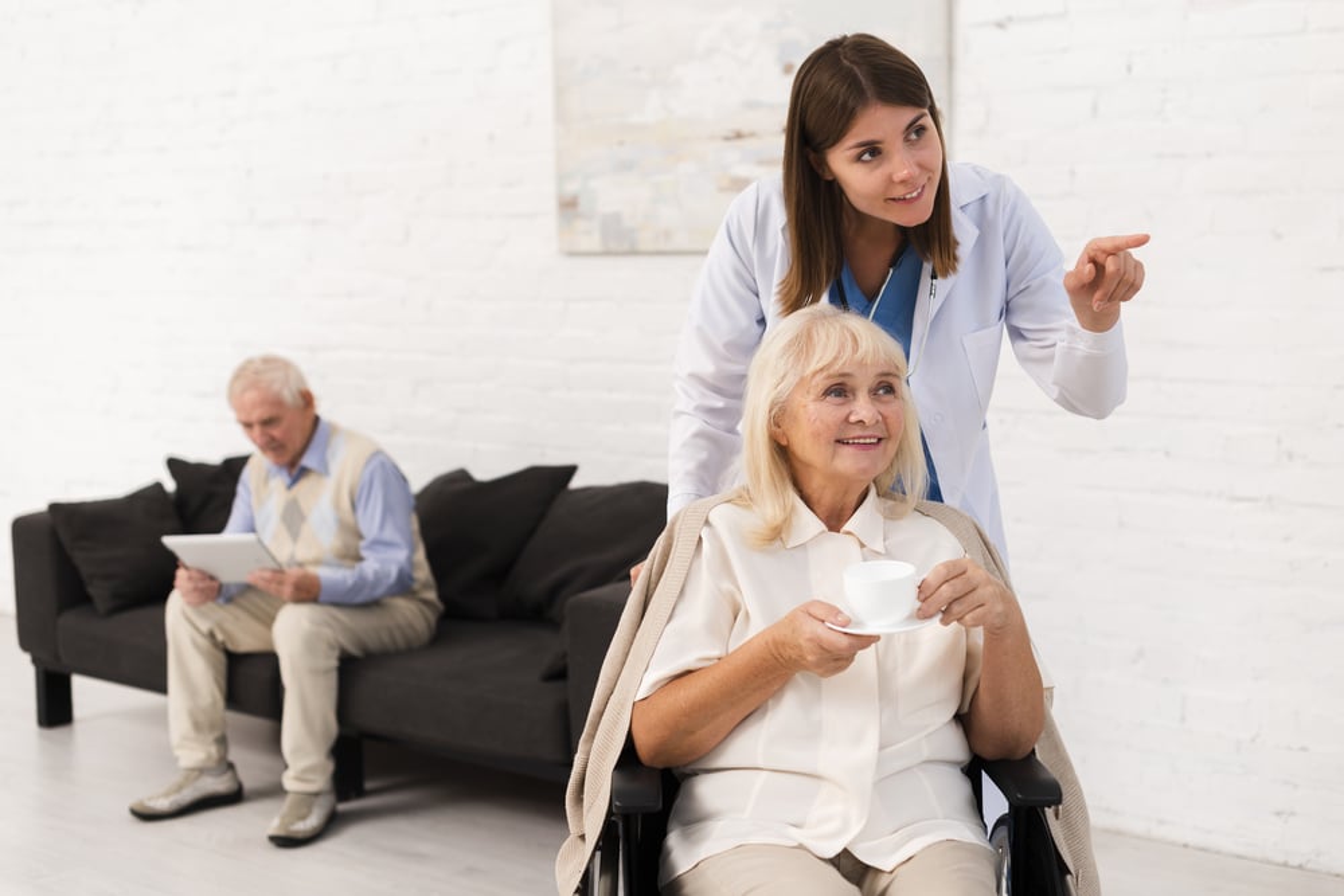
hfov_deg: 39.6
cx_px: 672
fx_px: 1867
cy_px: 448
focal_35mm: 50
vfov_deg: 27.0
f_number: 2.8
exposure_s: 1/160
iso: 160
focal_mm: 50
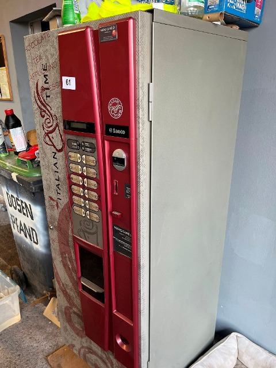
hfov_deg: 53.1
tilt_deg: -19.5
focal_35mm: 26
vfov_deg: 67.3
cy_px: 184
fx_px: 276
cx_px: 138
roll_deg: +0.3
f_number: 1.6
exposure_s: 1/121
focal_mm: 5.1
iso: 100
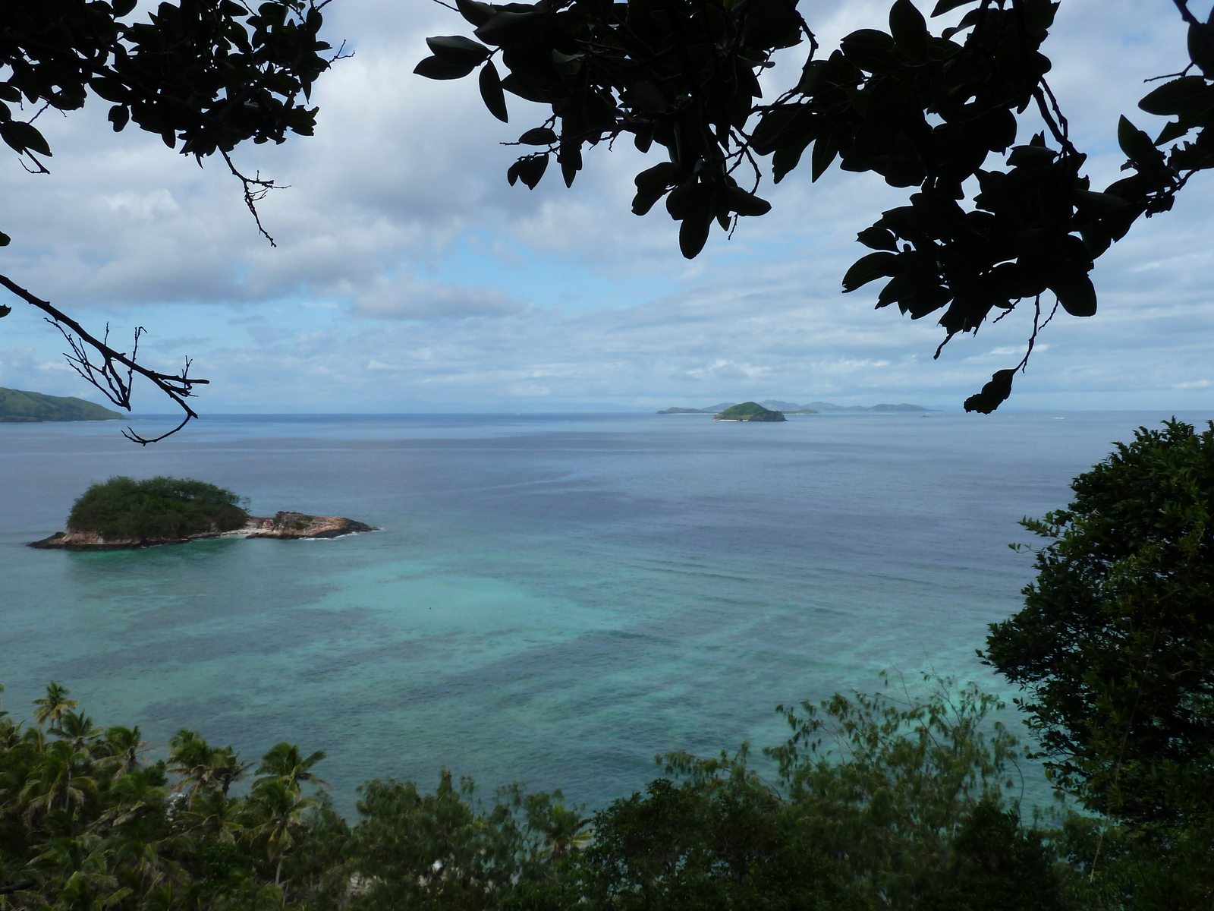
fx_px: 1122
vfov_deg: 44.2
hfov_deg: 56.8
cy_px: 456
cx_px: 607
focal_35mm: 32
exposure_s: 1/500
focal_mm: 5.3
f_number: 5
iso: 80
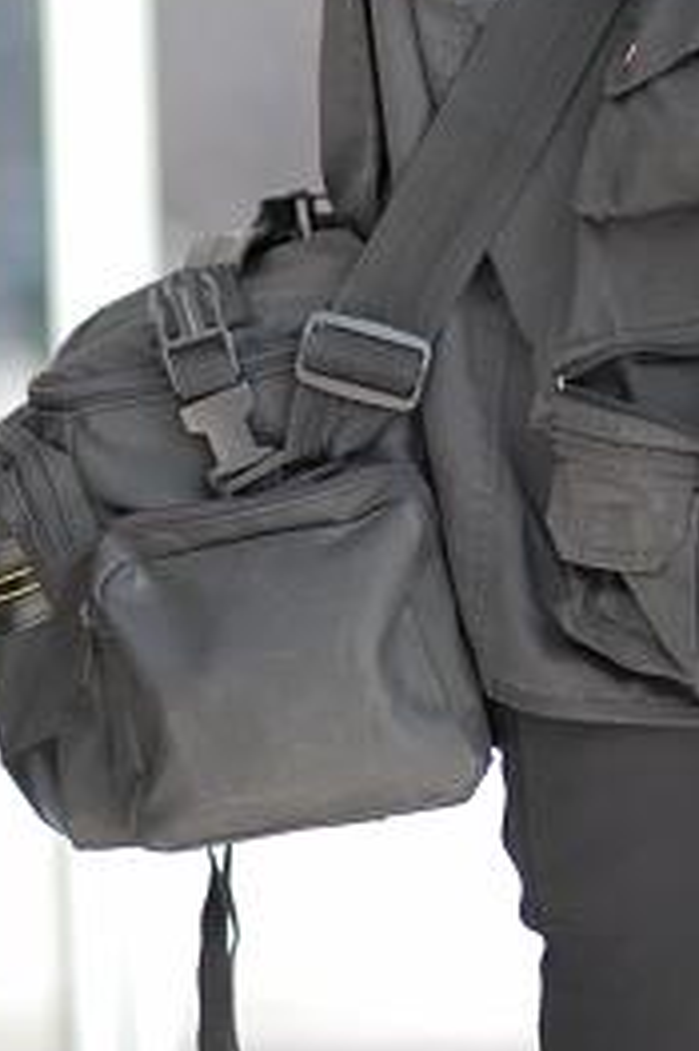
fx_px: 15757
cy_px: 64
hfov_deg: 2.5
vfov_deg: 3.8
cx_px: 815
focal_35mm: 540
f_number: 2
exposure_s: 1/350
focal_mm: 135
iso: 200
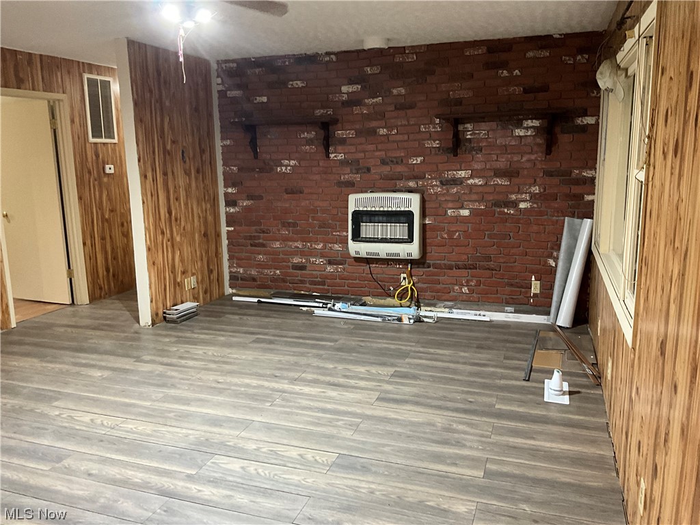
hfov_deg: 61.7
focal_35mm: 29
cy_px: 262
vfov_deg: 48.2
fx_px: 586
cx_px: 350
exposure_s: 1/60
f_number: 1.8
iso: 250
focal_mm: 3
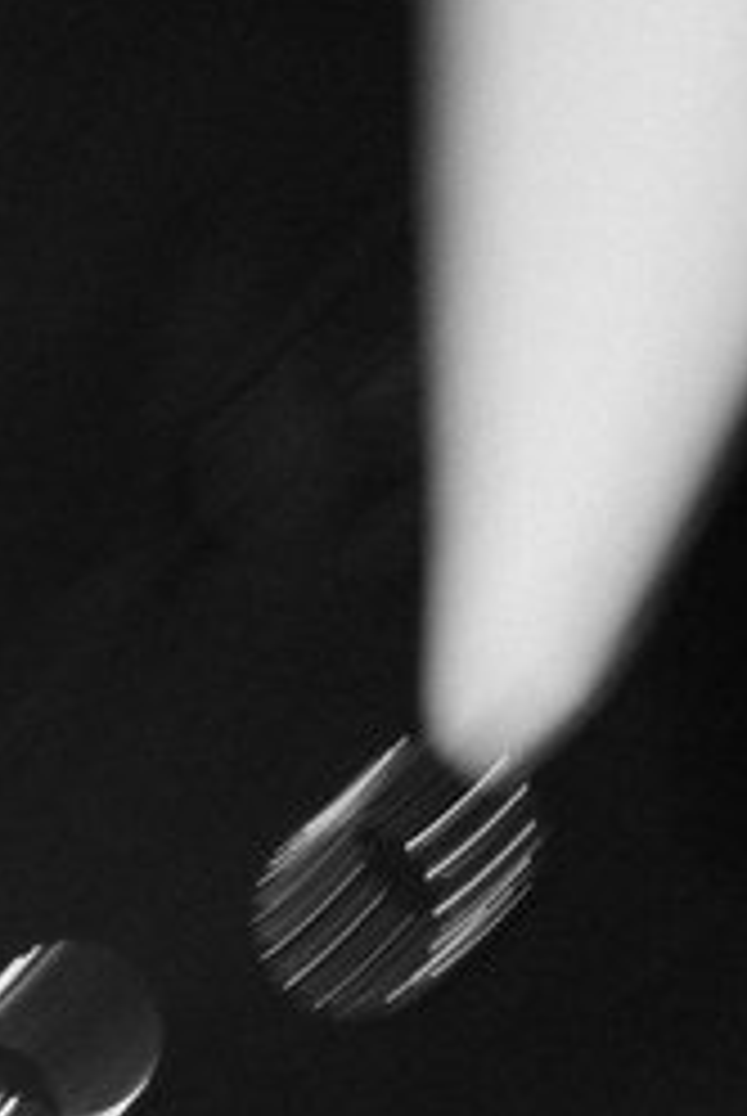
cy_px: 459
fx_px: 5586
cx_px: 58
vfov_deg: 11.4
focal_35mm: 180
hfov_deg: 7.6
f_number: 6.3
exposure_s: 1/30
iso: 100
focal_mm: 36
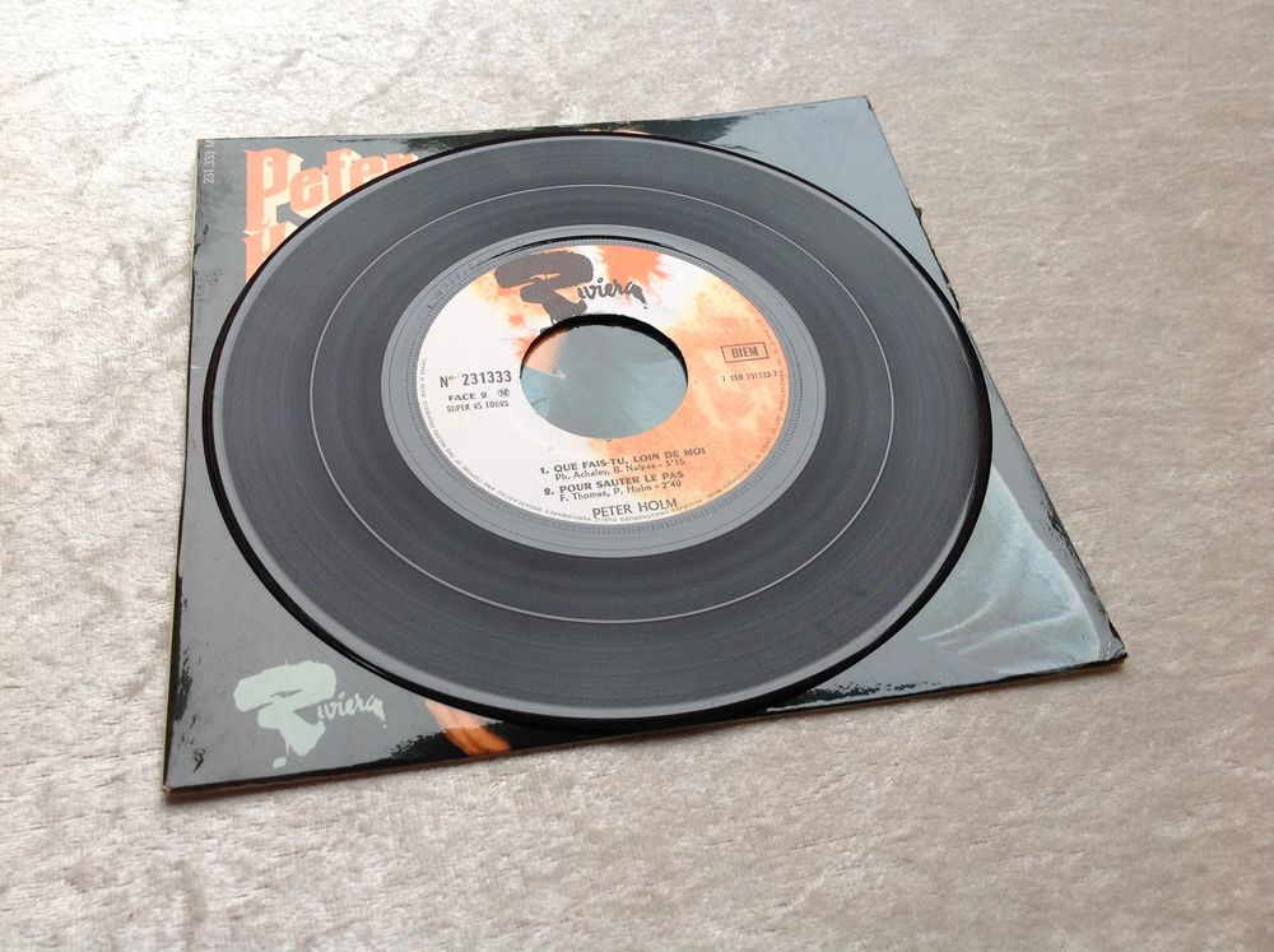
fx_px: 1286
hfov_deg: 52.7
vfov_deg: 40.6
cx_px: 637
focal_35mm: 35
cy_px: 476
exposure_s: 1/60
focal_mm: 4.28
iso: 64
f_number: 2.4
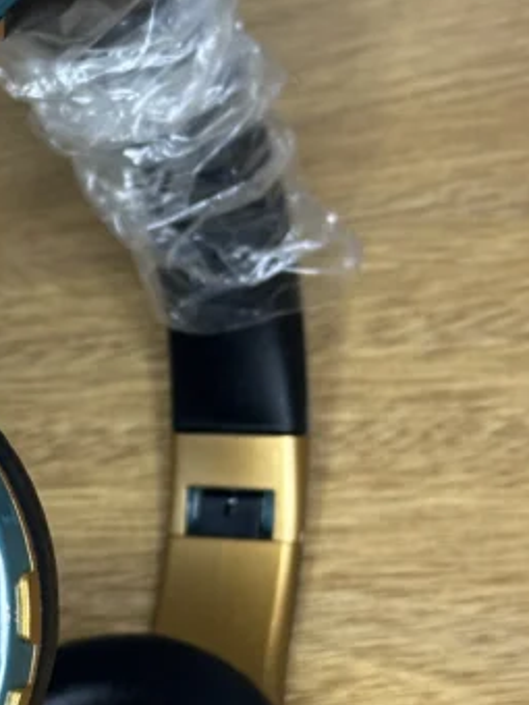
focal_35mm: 113
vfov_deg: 17.4
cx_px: -68
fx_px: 2302
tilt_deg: -59.6
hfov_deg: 12.8
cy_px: 473
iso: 200
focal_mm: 6.86
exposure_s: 1/33
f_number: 1.78
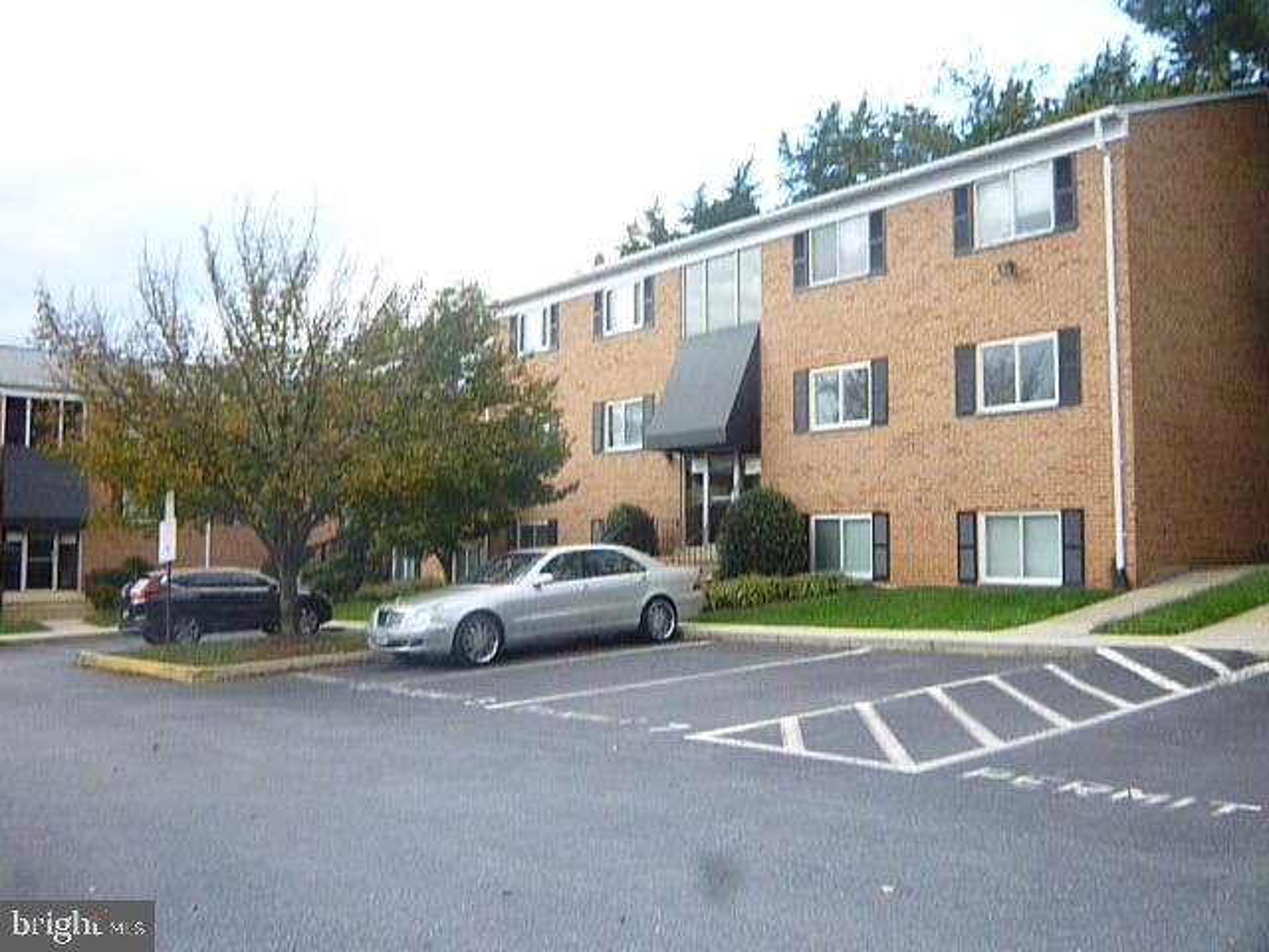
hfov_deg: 61.7
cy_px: 476
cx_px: 634
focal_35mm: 29
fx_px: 1063
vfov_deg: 48.2
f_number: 8
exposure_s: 1/60
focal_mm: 5.2
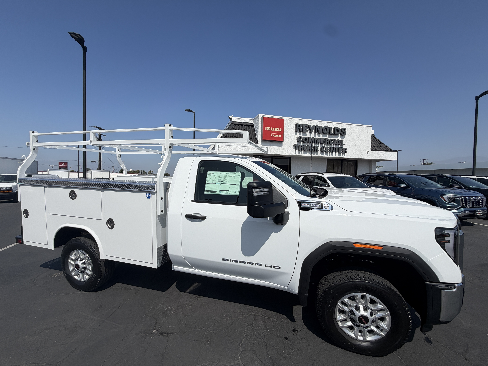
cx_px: 244
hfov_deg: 102.1
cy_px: 183
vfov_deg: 85.7
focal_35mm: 14
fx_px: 197
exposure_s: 1/1961
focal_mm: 2.22
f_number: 2.2
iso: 20
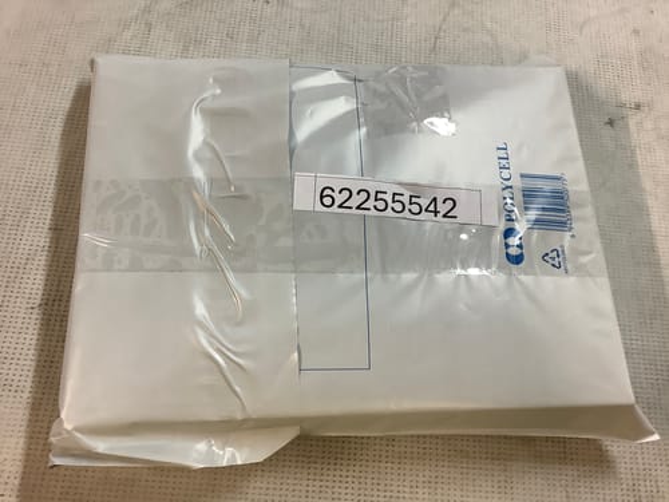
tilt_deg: -68.3
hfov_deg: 58.4
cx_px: 334
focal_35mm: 31
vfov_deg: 45.4
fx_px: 599
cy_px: 251
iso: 125
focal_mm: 3.3
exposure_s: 1/50
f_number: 2.4
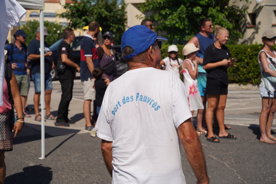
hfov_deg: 31.0
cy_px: 92
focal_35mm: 65
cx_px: 138
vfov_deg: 20.9
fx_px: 498
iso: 100
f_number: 8
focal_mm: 65
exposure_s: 1/500
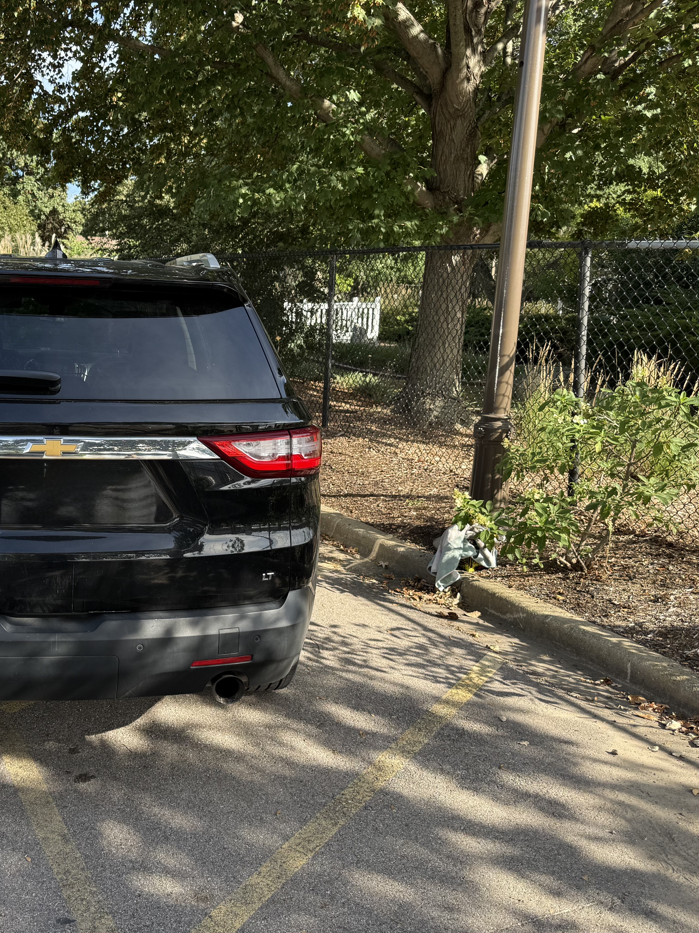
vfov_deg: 55.3
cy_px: 473
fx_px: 888
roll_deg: -0.4
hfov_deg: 41.0
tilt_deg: -11.5
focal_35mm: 33
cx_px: 133
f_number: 1.78
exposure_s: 1/992
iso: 80
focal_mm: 6.76
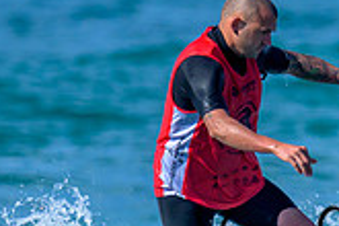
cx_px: 498
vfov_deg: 0.4
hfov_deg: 0.5
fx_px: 36336
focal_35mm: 3859
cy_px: 78
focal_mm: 800
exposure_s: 1/2000
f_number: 6.3
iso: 250
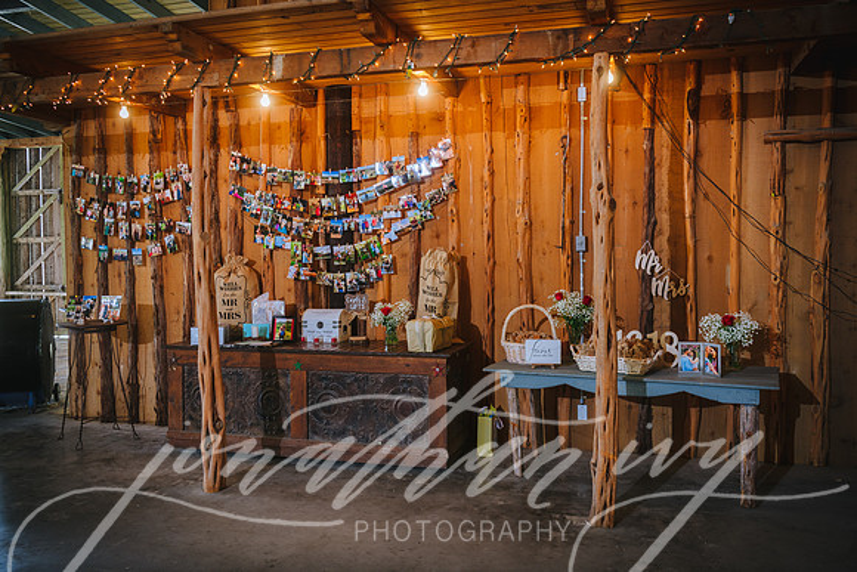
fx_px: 762
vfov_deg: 41.1
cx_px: 428
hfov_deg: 58.7
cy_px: 286
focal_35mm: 32
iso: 250
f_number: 3.5
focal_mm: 32
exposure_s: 1/30
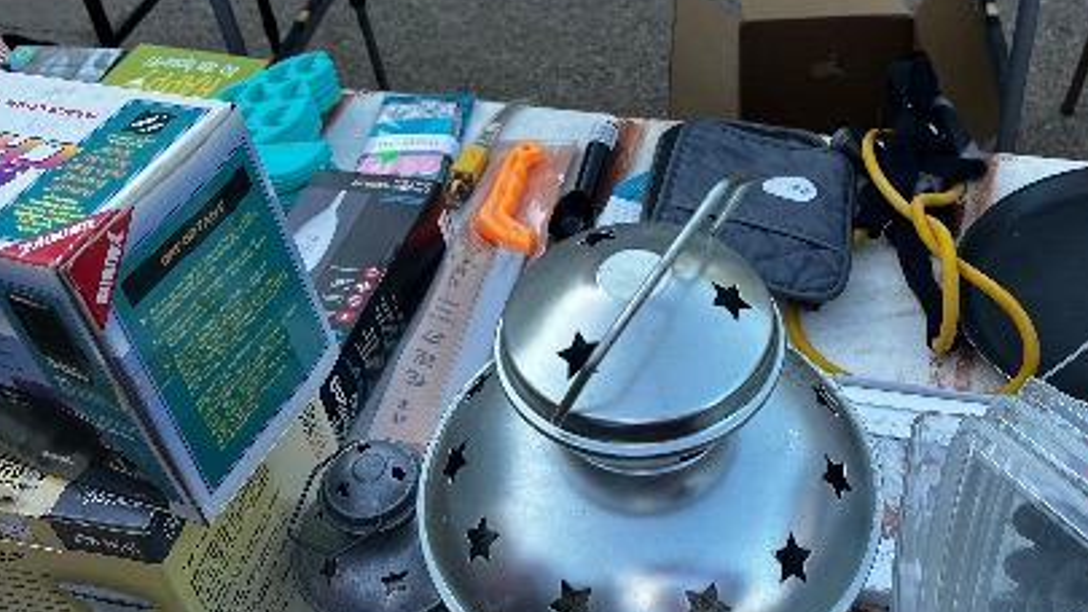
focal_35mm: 42
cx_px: 602
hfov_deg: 48.3
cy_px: 89
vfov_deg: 27.6
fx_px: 1212
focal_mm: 5.7
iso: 50
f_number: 1.5
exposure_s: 1/354
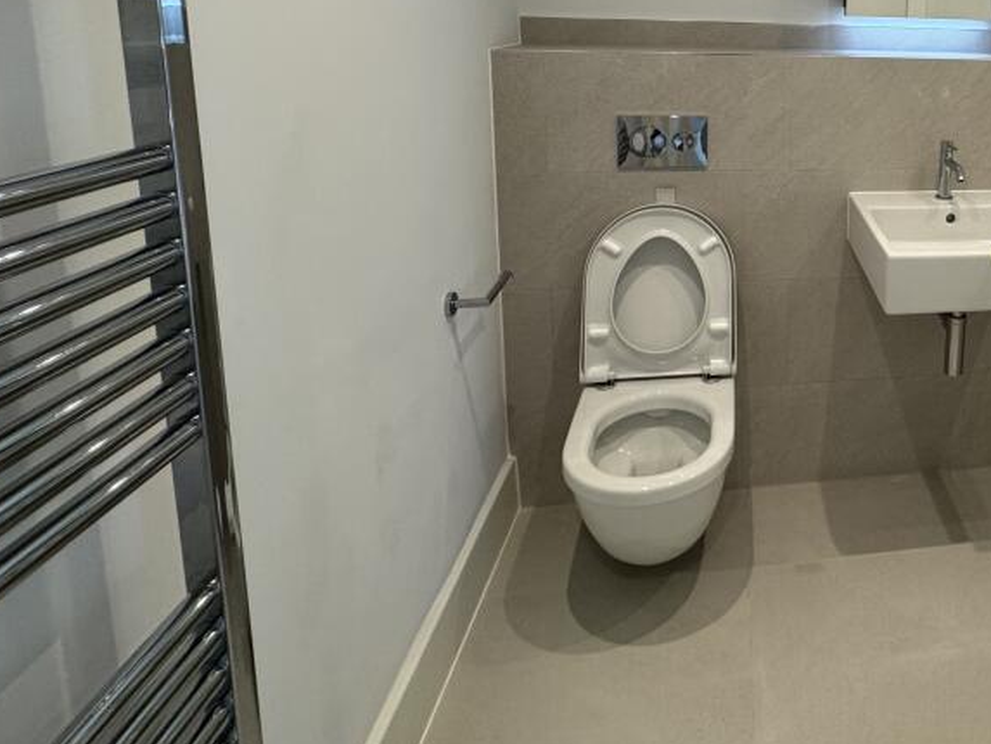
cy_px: 118
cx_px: 863
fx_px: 716
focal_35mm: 25
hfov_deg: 60.5
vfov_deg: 50.5
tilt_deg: -8.6
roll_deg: -1.8
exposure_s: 1/100
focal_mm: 2.22
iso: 160
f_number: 2.2
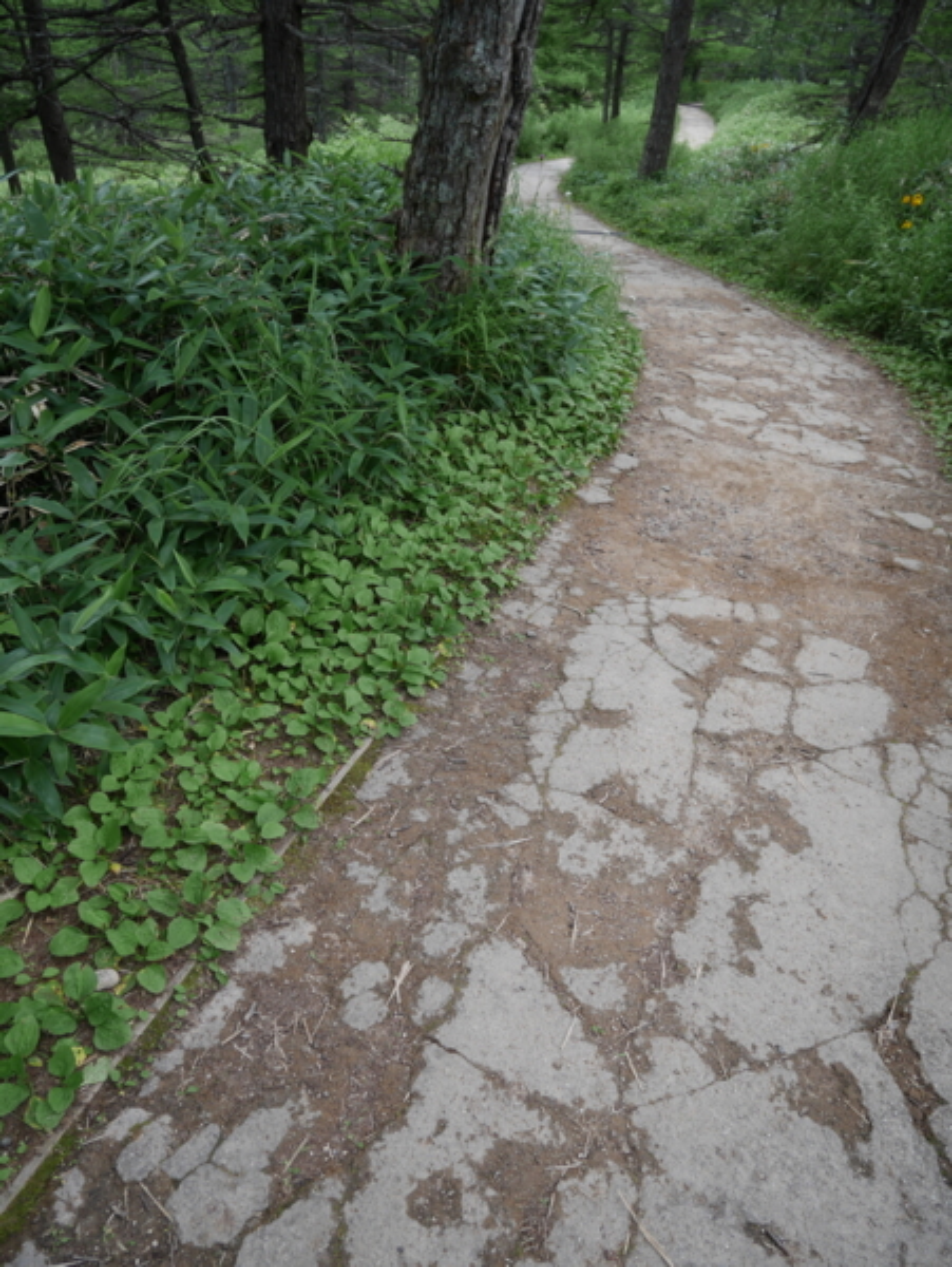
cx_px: 476
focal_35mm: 24
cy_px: 634
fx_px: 879
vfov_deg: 71.6
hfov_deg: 56.9
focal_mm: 12
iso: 200
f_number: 4
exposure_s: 1/160
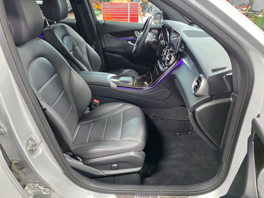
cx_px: 132
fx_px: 175
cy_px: 99
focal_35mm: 23
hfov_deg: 73.9
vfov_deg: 58.9
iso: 1250
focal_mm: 6.3
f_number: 1.7
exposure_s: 1/120
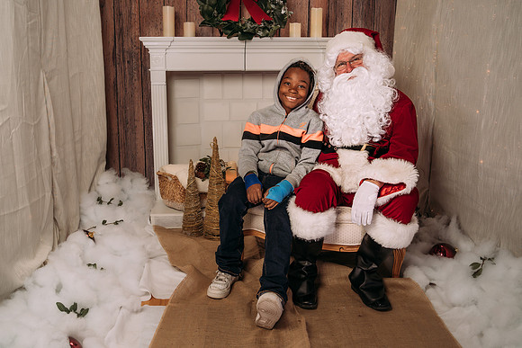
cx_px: 253
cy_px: 174
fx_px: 563
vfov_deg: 34.4
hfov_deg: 49.8
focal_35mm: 39
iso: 100
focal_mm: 35
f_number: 5.6
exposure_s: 1/100
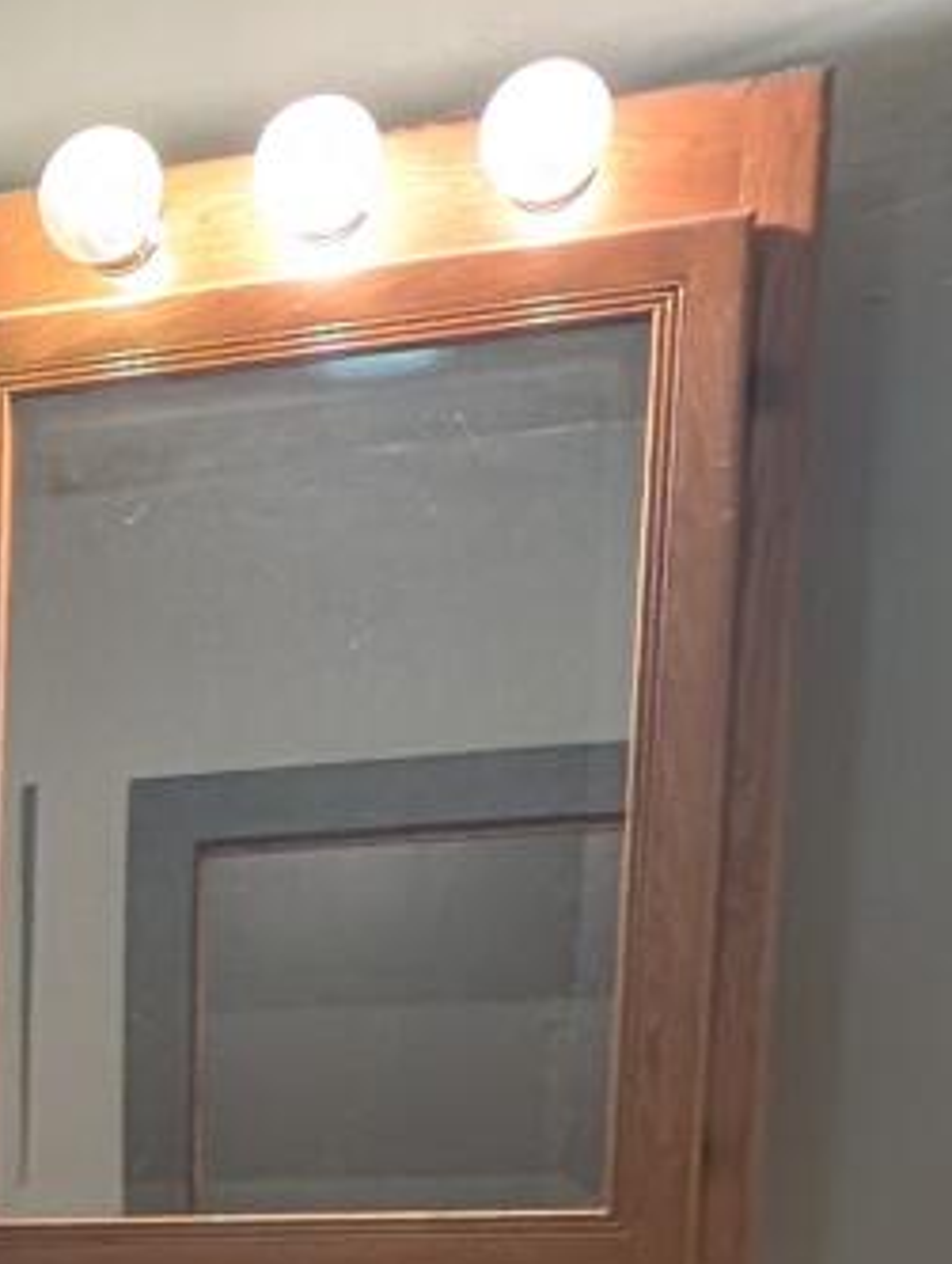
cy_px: 1742
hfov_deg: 17.7
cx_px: -594
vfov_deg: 23.2
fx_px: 2632
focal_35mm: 72
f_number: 1.7
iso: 60
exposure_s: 1/60
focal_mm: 2.02
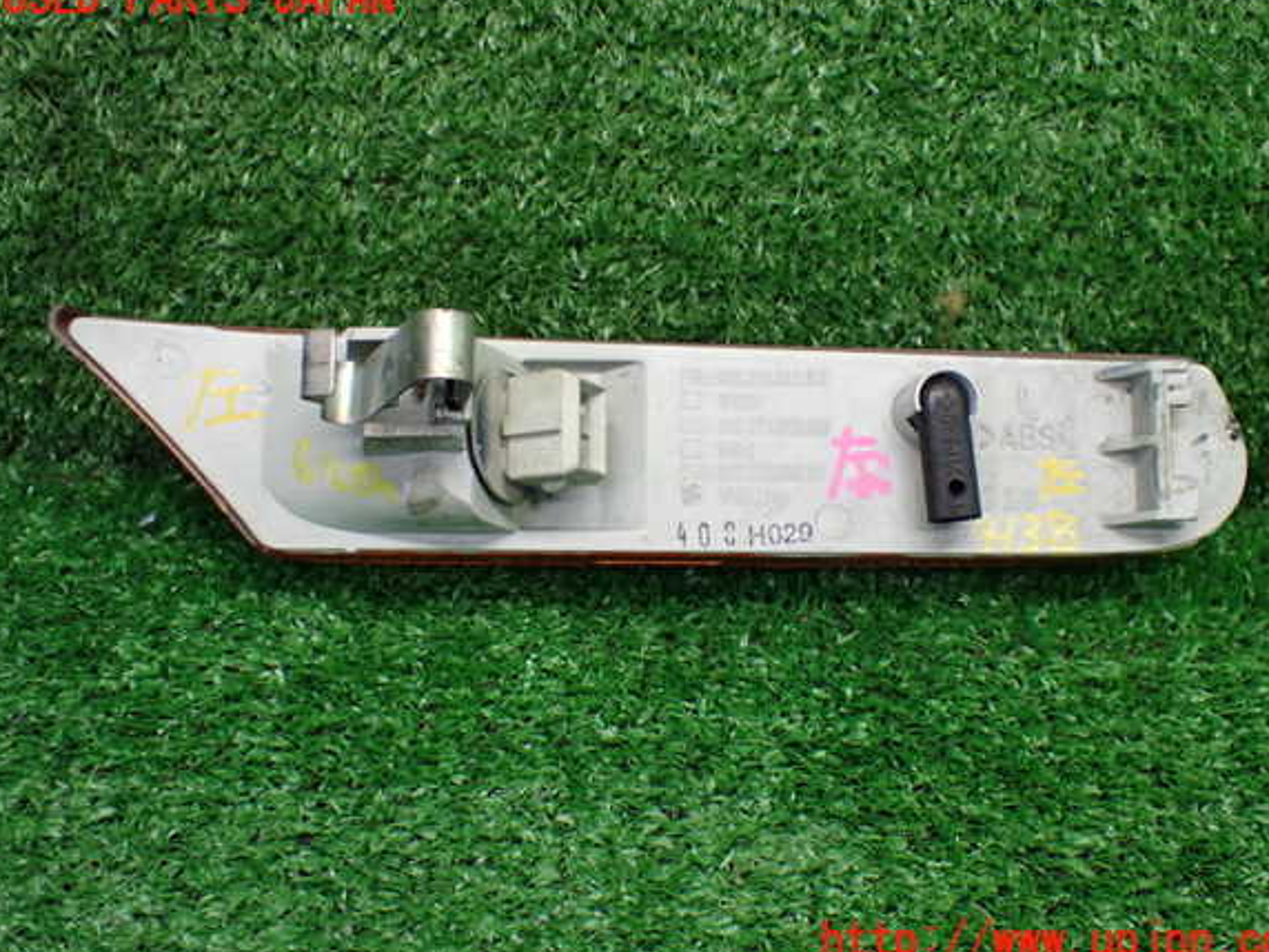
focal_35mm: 43
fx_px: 1576
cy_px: 470
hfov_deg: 43.8
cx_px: 657
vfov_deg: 33.6
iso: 800
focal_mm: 7.31
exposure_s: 1/125
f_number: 2.8
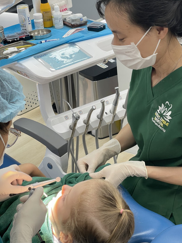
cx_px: 105
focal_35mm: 75
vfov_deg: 26.0
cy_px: 124
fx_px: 526
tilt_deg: -26.0
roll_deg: +5.8
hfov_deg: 19.6
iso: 100
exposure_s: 1/100
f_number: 2.2
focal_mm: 7.5
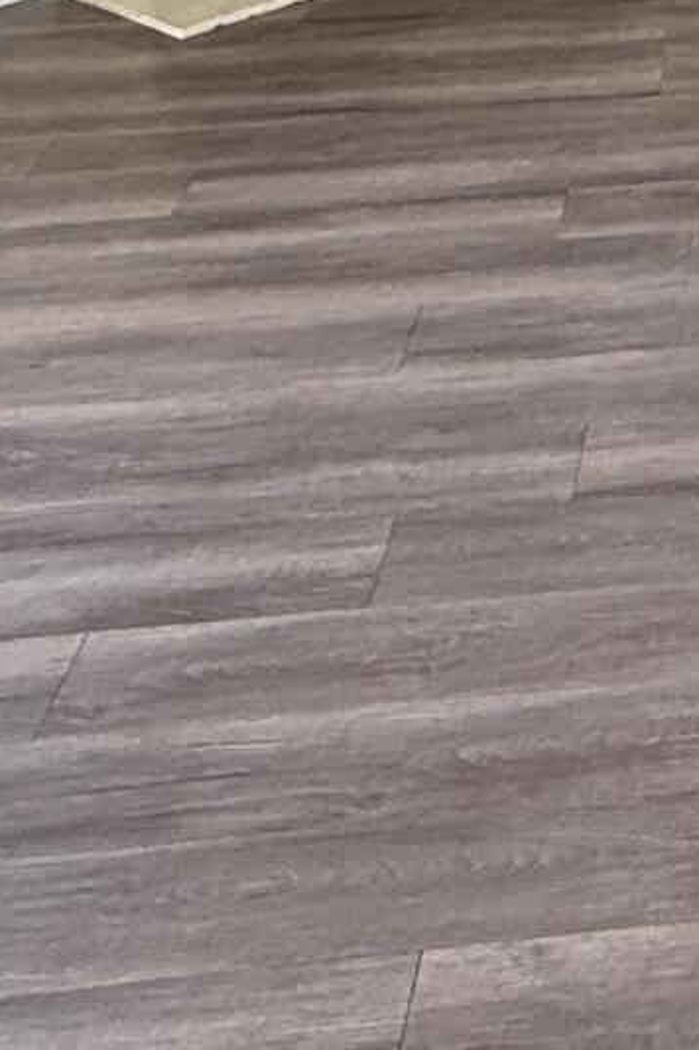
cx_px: 1203
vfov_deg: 21.5
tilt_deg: -8.7
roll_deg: +0.1
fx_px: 2390
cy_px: -437
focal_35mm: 82
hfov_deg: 14.8
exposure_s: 1/100
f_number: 2.2
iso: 64
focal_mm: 2.22
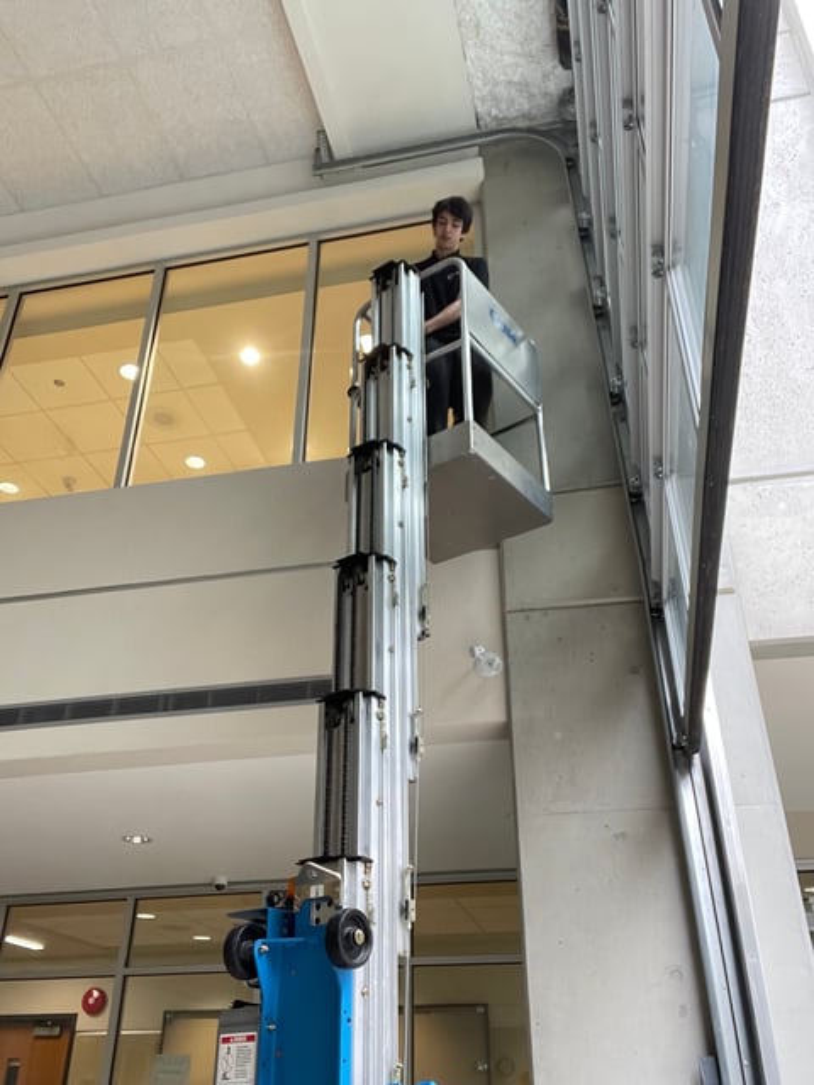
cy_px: 542
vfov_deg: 60.0
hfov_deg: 46.8
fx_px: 941
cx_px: 407
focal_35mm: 30
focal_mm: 2.71
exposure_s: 1/60
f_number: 2.2
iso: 125
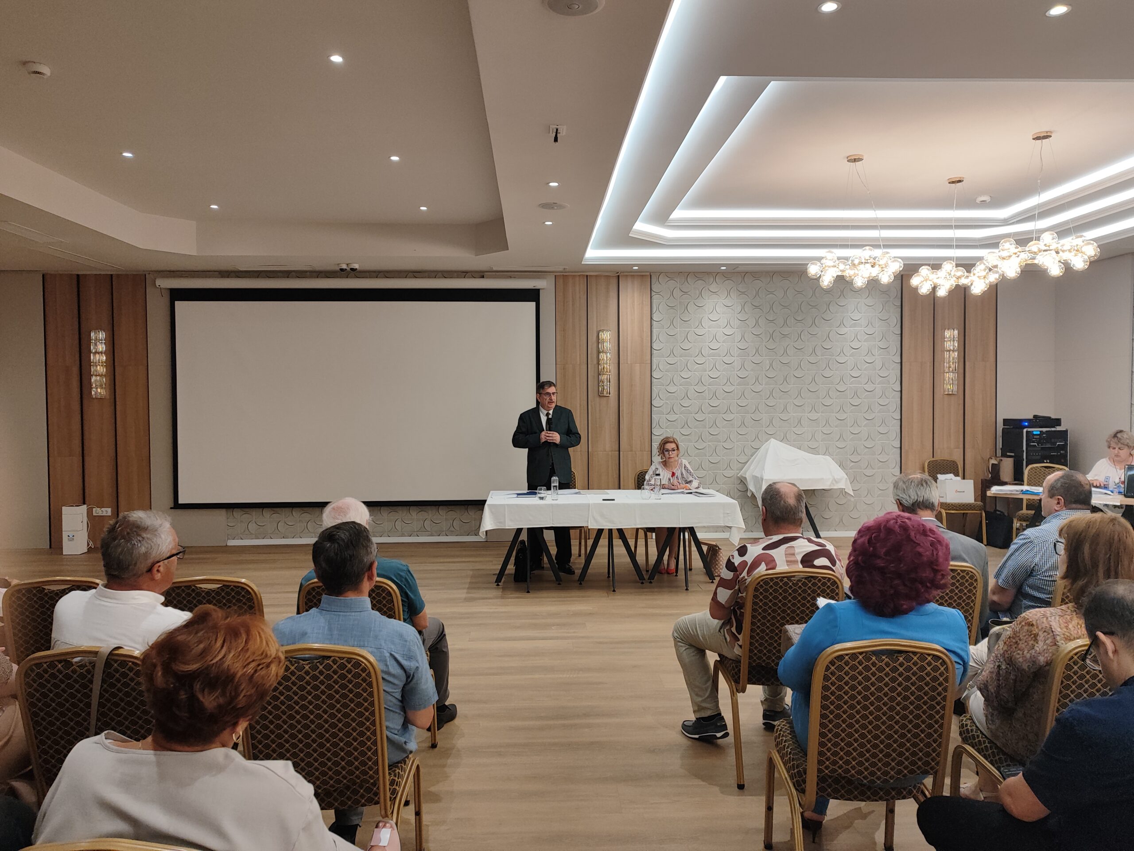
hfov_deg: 71.6
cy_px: 426
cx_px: 567
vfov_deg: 56.8
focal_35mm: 24
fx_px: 786
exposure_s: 1/100
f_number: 1.89
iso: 324
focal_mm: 5.89
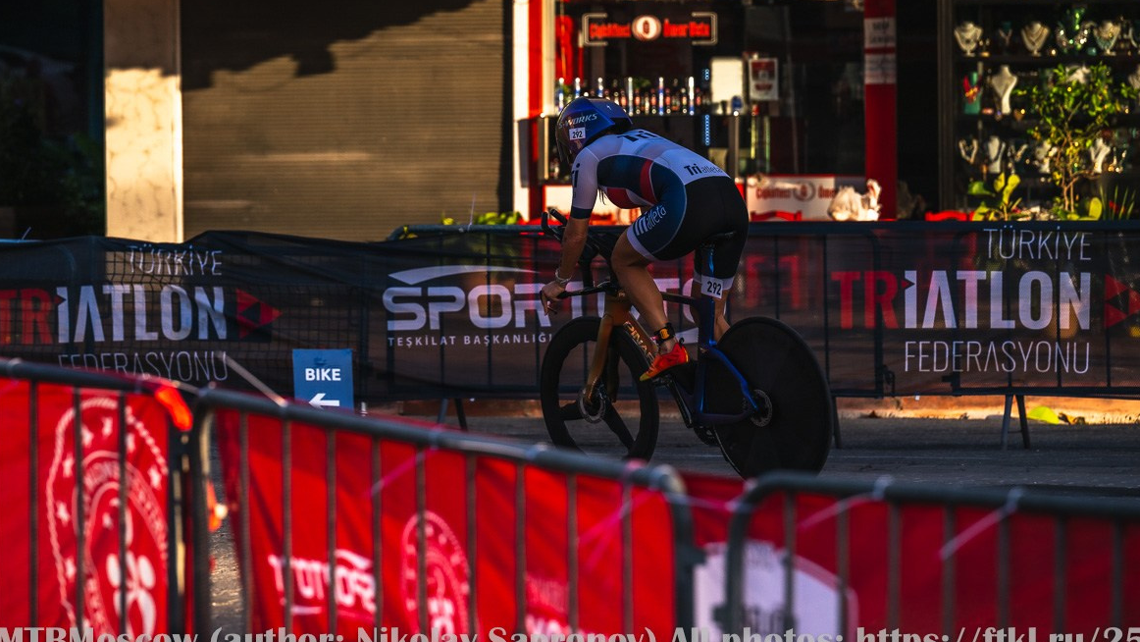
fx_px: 6802
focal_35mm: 225
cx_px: 576
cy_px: 251
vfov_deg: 5.4
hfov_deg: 9.6
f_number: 5.6
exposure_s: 1/1250
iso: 320
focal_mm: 195
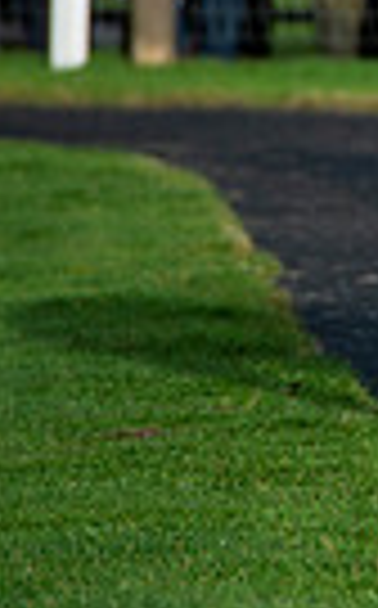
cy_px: -131
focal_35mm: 878
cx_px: 1152
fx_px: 14518
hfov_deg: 1.5
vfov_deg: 2.4
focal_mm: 200
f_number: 4.5
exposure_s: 1/2000
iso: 320
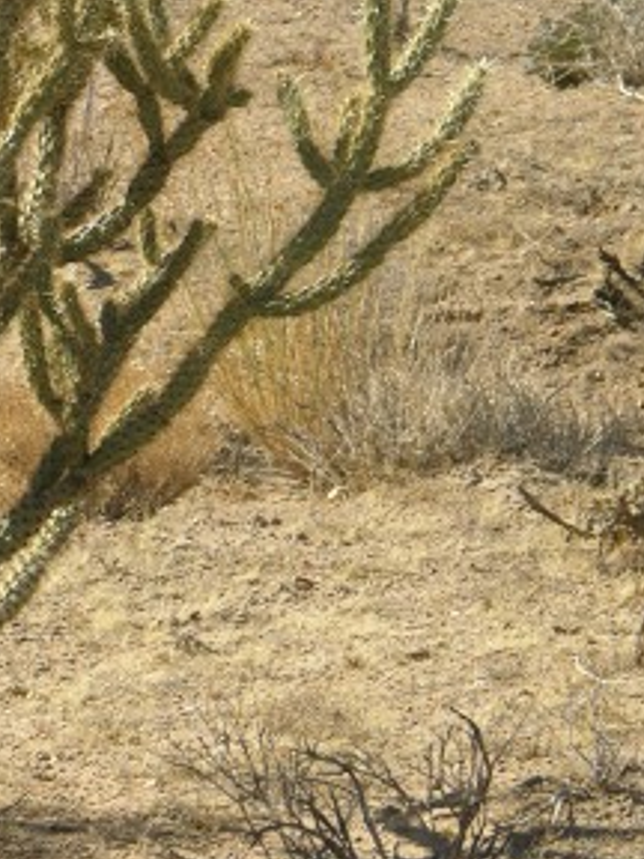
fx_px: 9252
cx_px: -155
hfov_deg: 4.0
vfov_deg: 5.3
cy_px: 212
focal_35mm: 373
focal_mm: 34.7
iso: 50
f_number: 4.8
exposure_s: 1/258
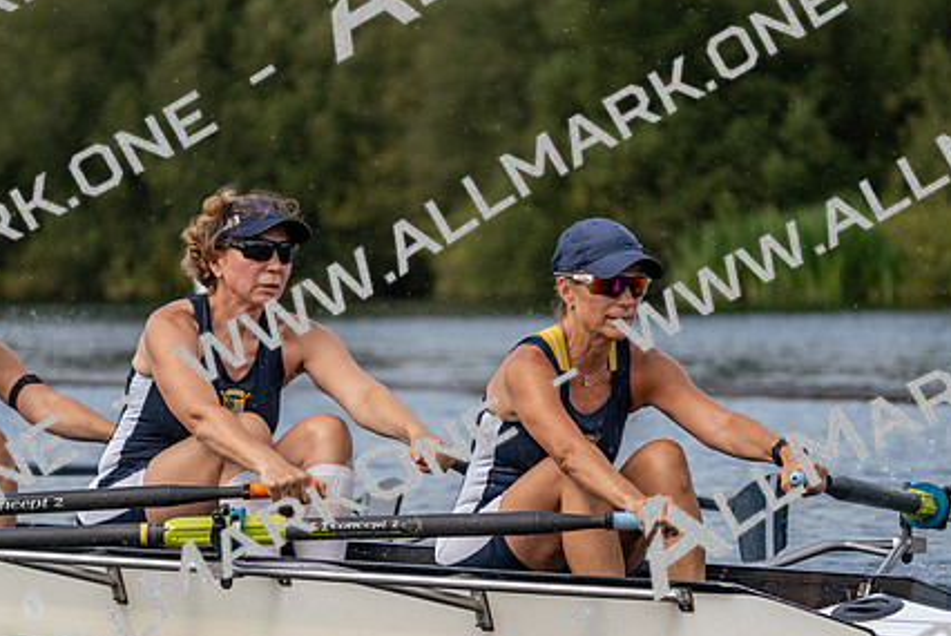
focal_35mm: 272
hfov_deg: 7.6
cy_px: 389
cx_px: 451
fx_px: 7193
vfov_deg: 5.1
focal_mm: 200
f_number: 5.6
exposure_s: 1/1600
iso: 320
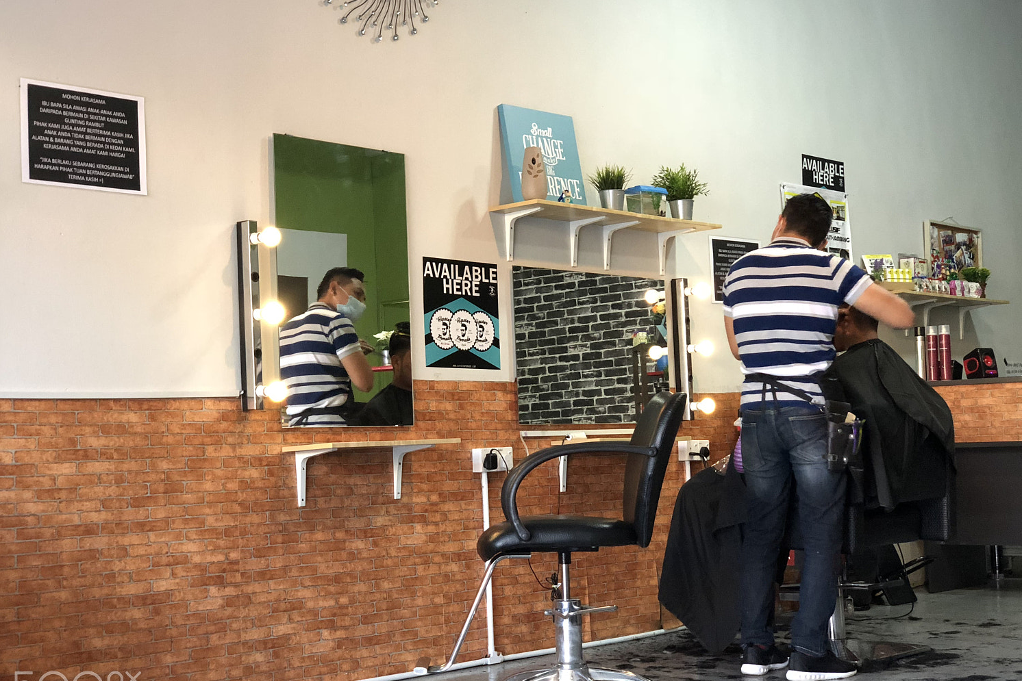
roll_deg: +2.9
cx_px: 519
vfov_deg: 23.4
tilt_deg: +3.1
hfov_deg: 34.5
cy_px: 366
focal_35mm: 58
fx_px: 1647
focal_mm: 6
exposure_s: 1/17
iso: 160
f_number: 2.4
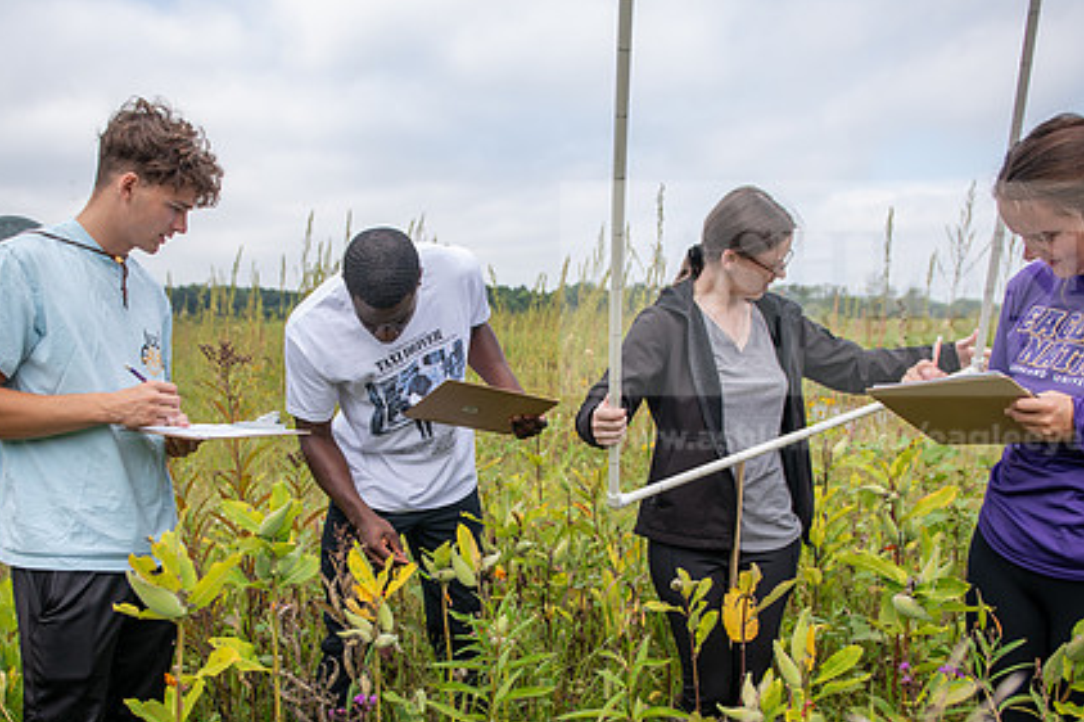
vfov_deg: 39.4
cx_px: 483
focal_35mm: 33
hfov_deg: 57.1
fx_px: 993
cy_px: 492
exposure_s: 1/640
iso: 125
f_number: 3.5
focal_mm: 24
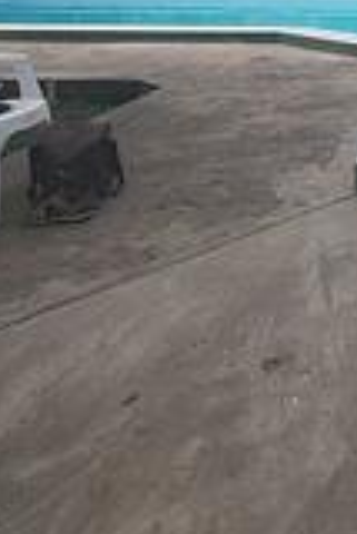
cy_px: 23
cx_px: 482
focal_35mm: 36
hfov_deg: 28.9
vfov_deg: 46.2
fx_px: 534
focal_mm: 1.74
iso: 32
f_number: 2.2
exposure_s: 1/701
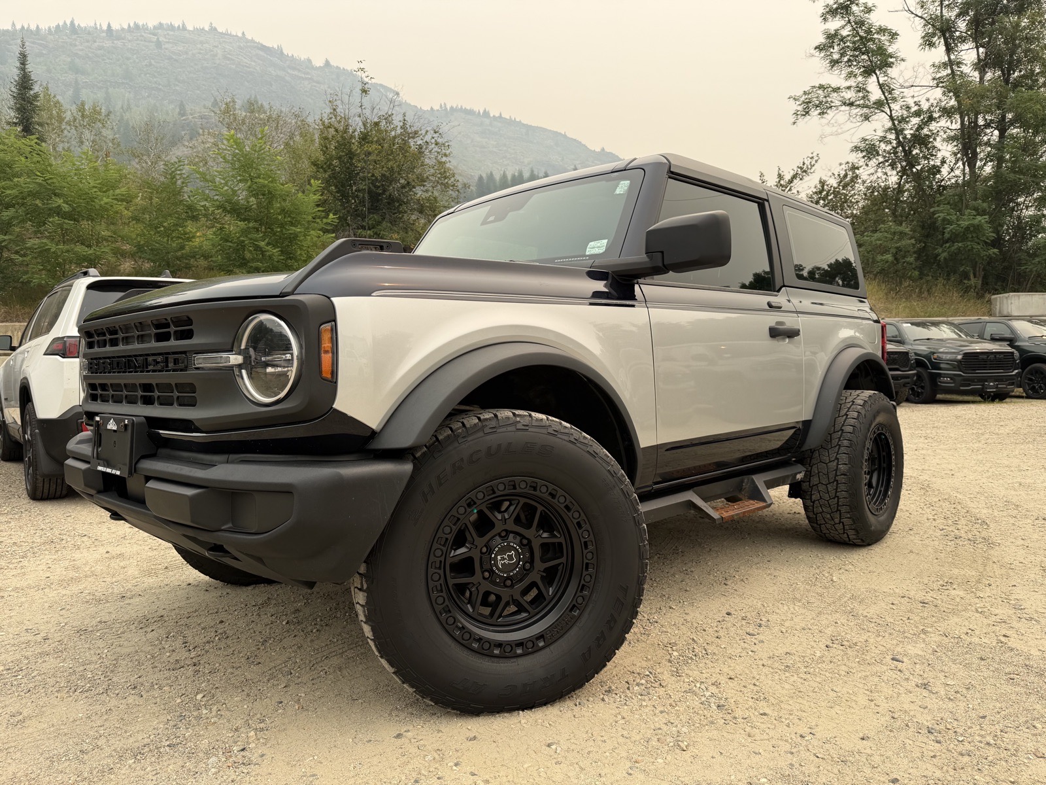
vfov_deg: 56.8
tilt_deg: -1.6
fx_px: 725
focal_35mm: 24
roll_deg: +1.6
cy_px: 392
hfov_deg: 71.6
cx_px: 523
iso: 80
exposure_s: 1/1292
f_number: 1.78
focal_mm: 6.76
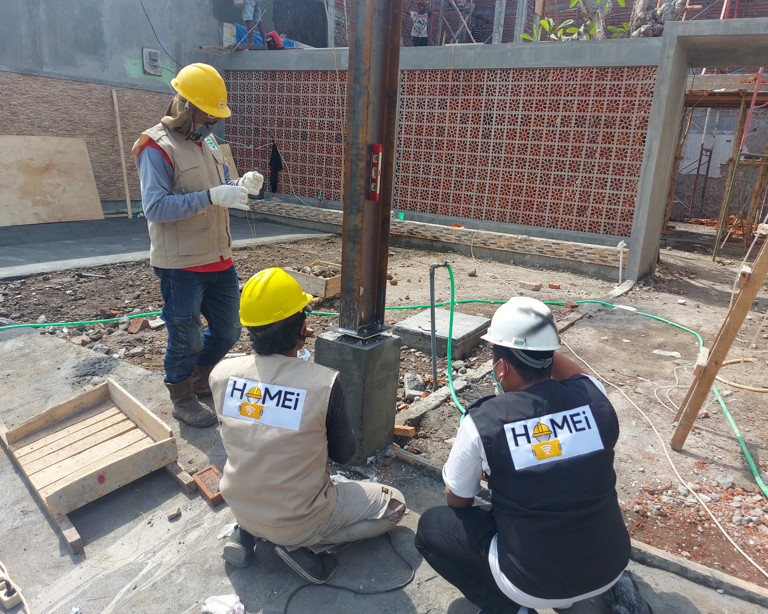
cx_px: 413
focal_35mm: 26
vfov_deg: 54.9
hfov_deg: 65.9
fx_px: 591
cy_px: 295
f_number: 1.8
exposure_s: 1/679
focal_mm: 5.23
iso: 32
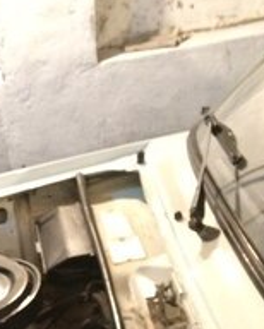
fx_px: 712
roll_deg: +12.7
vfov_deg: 24.1
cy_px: 374
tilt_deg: -37.4
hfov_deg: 20.0
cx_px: -36
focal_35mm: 73
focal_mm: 4.15
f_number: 2.2
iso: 320
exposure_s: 1/20
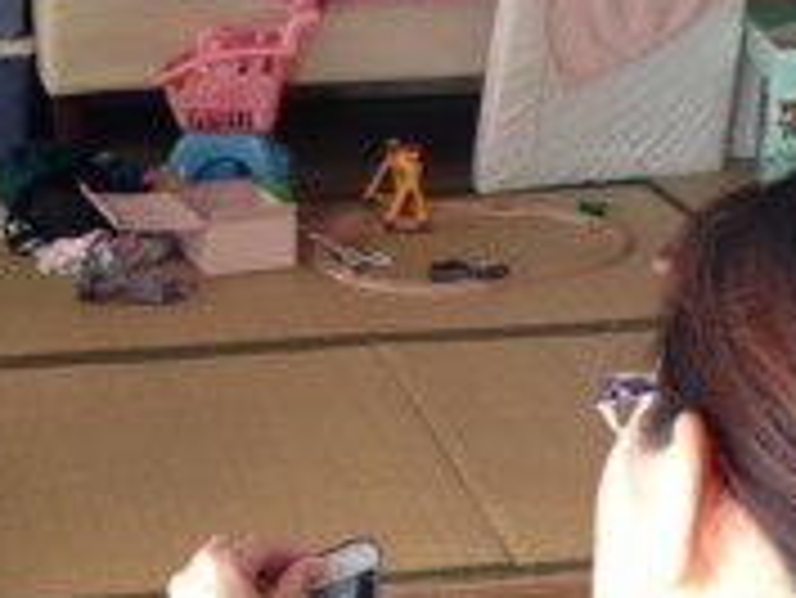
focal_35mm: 84
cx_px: 220
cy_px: 391
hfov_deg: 23.1
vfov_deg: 17.6
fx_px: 1933
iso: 50
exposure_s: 1/30
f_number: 2.4
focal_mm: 4.13
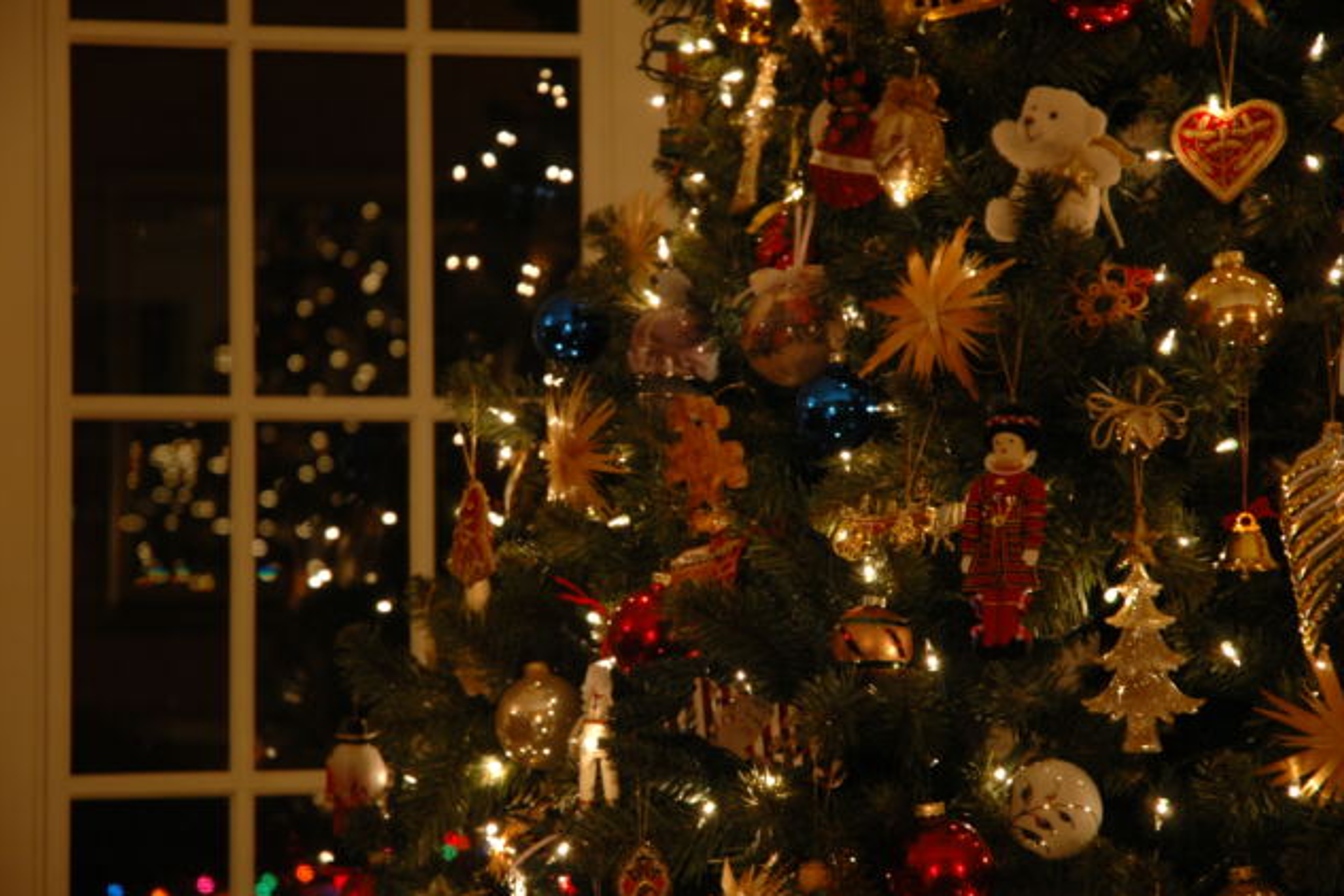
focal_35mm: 106
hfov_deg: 19.3
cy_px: 449
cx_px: 673
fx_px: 3957
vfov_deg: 12.9
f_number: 4.5
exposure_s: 1/6
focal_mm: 70
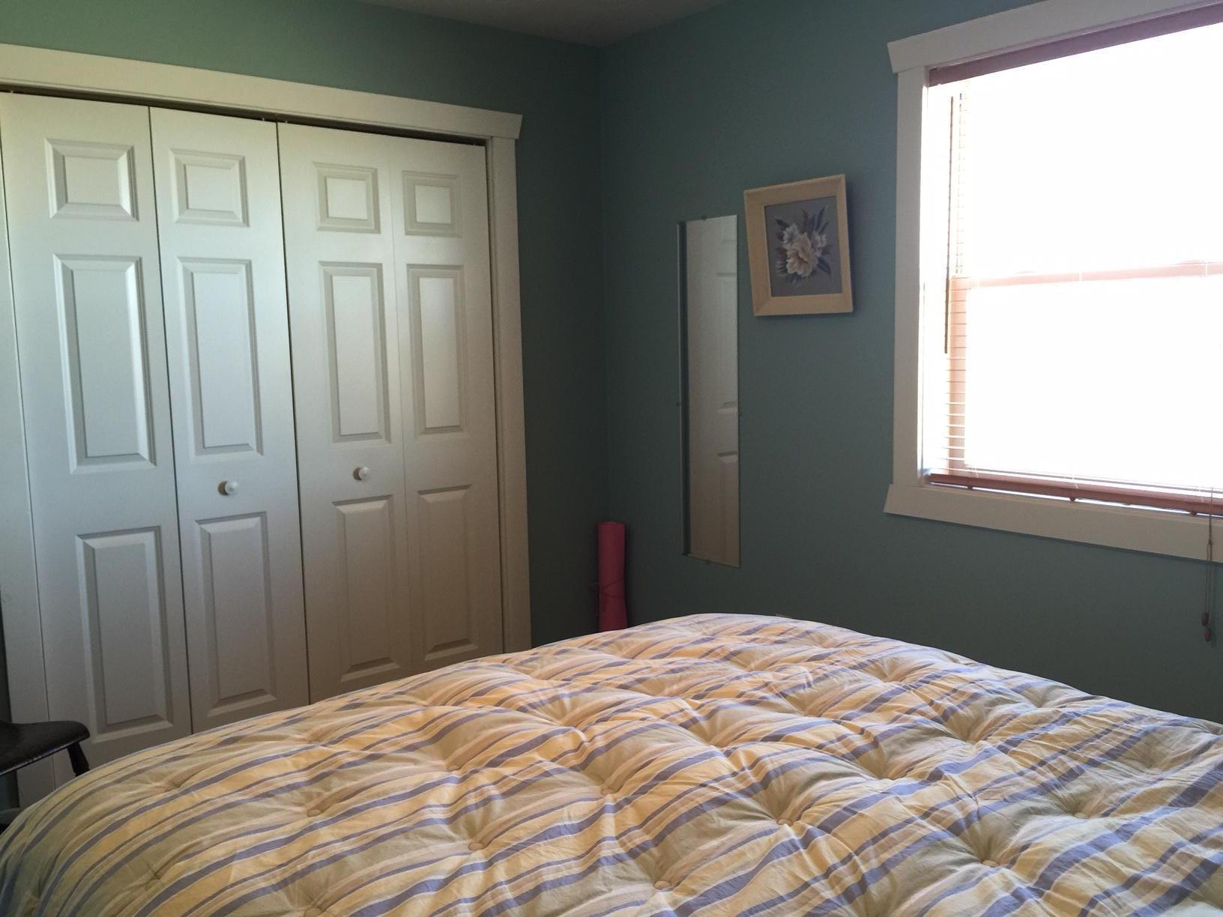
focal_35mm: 29
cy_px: 458
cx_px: 612
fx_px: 1025
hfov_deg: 61.7
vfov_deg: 48.2
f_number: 2.2
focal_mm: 4.15
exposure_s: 1/15
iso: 40
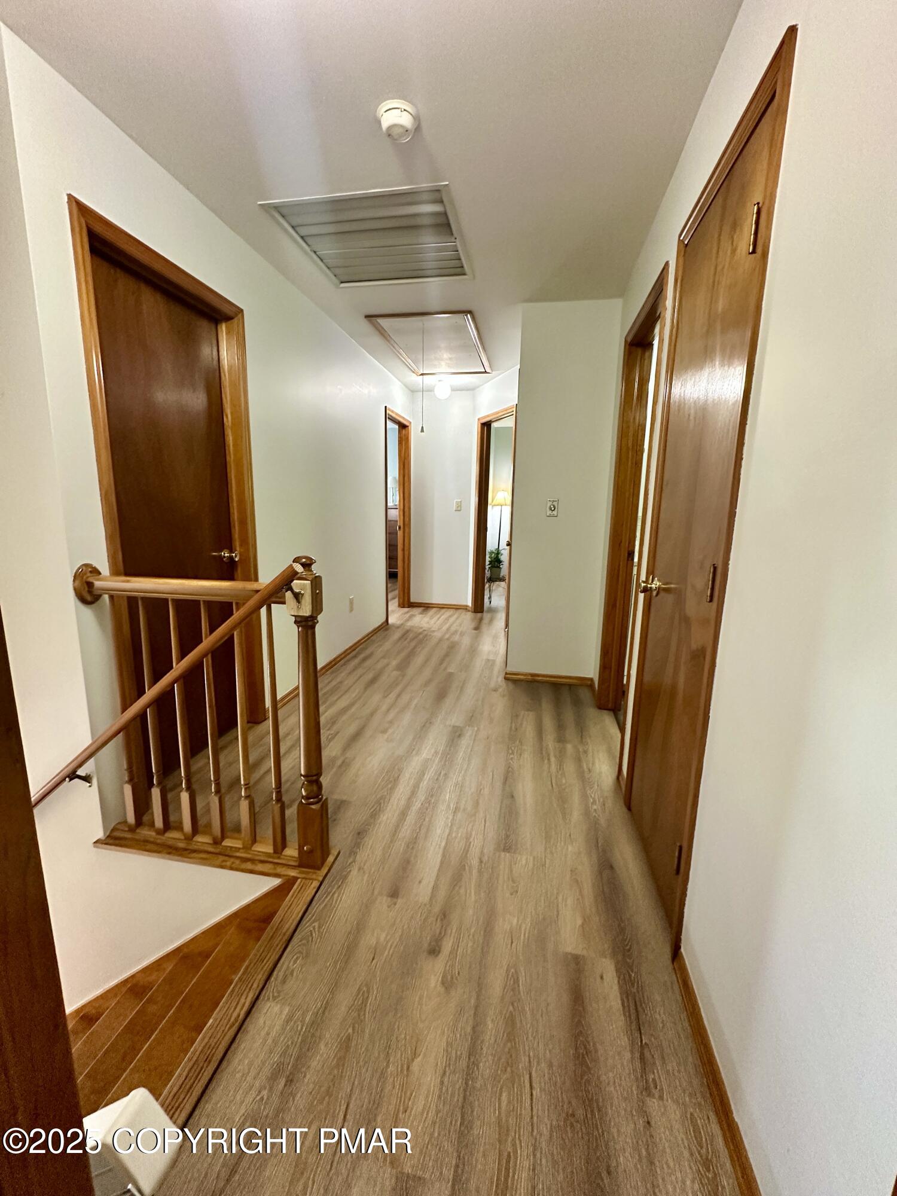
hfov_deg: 85.7
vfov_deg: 102.1
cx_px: 448
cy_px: 598
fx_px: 484
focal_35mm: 14
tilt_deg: -9.4
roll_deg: -2.2
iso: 400
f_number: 2.2
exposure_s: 1/60
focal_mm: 2.22
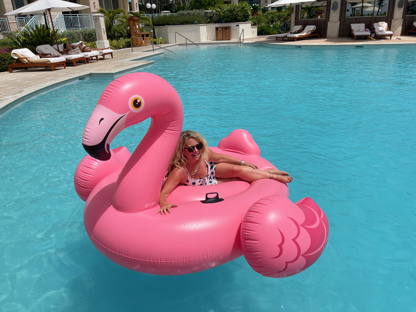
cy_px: 156
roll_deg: +2.7
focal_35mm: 26
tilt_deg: -22.7
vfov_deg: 53.1
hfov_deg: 67.3
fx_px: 312
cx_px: 208
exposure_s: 1/7937
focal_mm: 5.1
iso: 32
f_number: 1.6
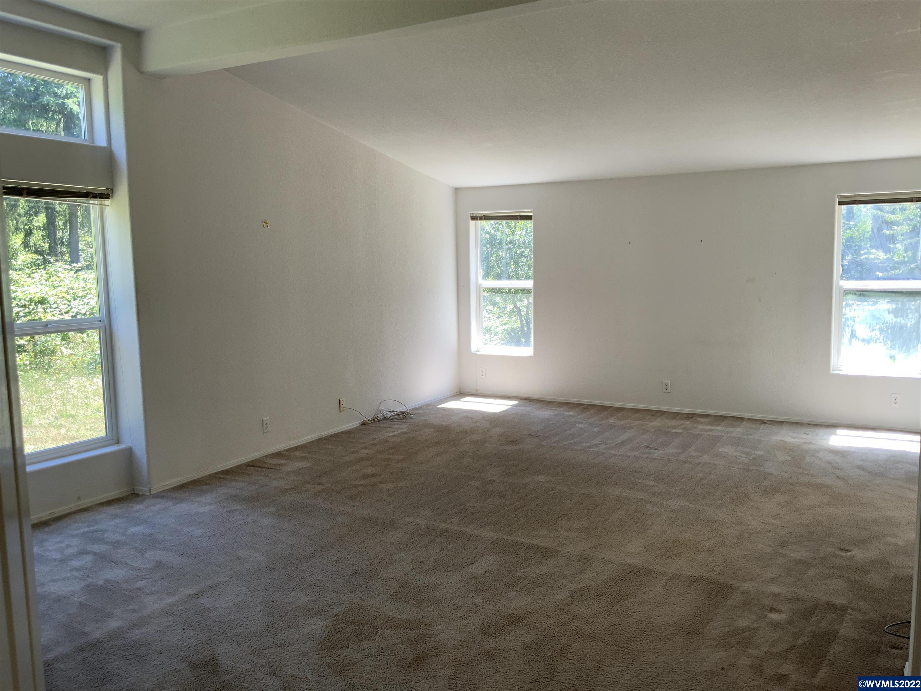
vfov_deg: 48.2
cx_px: 460
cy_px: 346
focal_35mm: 29
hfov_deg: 61.7
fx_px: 772
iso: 32
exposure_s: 1/120
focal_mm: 3
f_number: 1.8
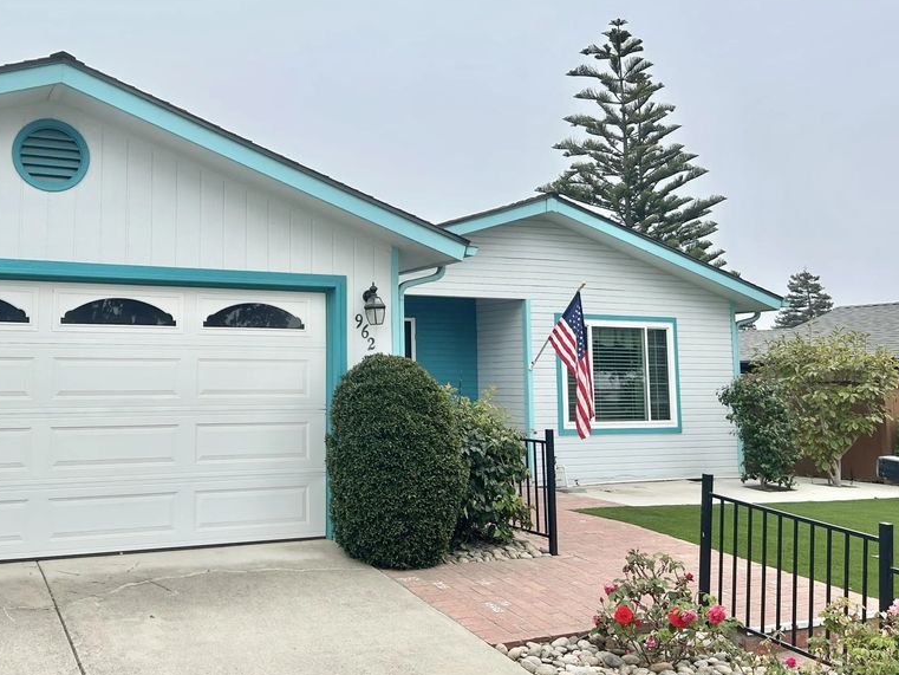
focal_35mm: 35
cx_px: 304
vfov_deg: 40.6
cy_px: 275
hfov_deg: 51.7
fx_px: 909
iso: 50
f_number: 1.5
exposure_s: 1/1468
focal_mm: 5.7
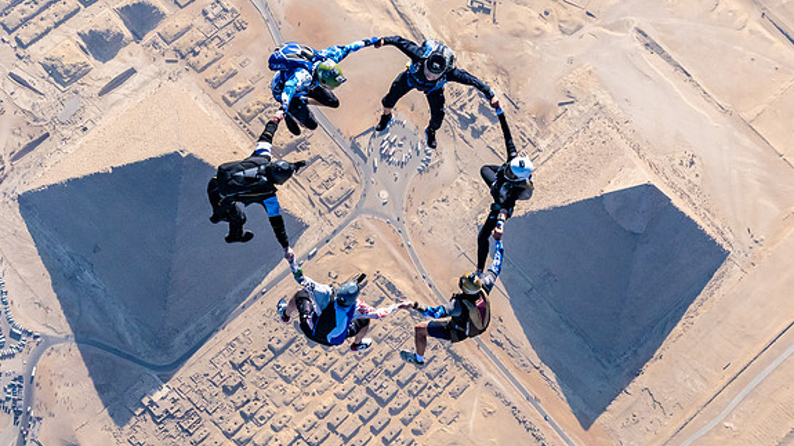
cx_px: 367
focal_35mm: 92
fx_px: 1936
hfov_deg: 23.2
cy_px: 423
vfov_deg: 13.0
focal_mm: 47
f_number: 11
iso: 1600
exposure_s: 1/2500
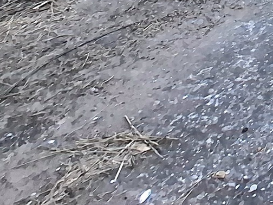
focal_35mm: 66
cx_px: 562
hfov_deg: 18.1
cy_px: -299
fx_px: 521
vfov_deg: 14.2
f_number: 2.2
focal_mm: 1.74
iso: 40
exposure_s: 1/345
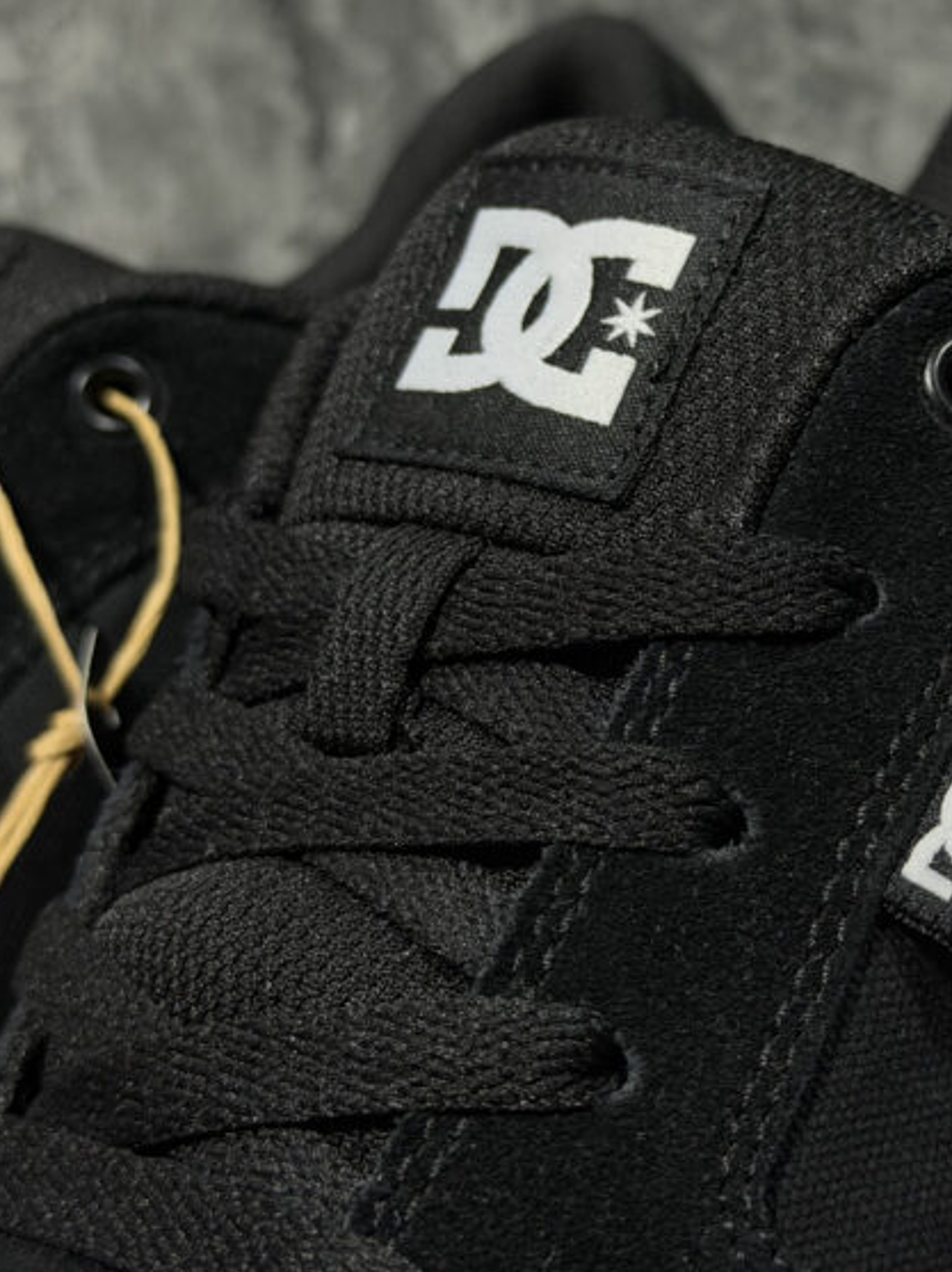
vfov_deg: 28.1
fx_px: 2533
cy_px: 523
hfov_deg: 21.2
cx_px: 637
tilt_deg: -20.5
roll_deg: +19.0
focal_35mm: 69
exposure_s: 1/40
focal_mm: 6.76
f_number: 1.78
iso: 500
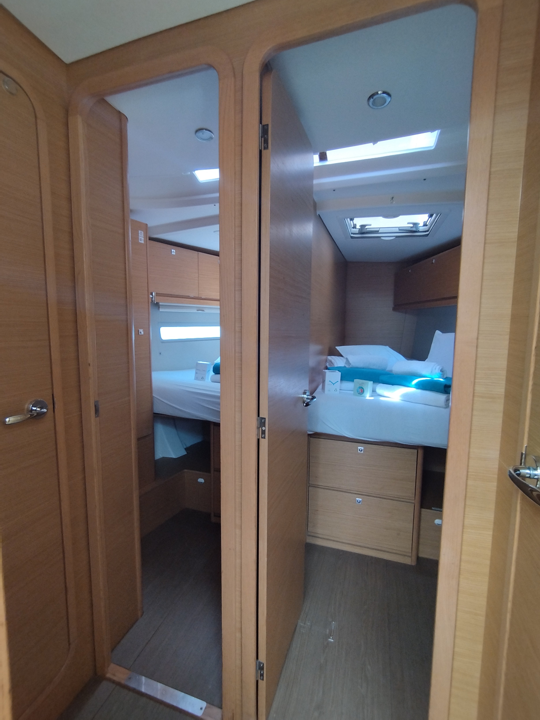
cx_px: 270
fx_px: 333
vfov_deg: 94.5
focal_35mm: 16
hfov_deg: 78.1
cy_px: 360
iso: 80
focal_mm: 1.65
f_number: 2.2
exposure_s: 1/25
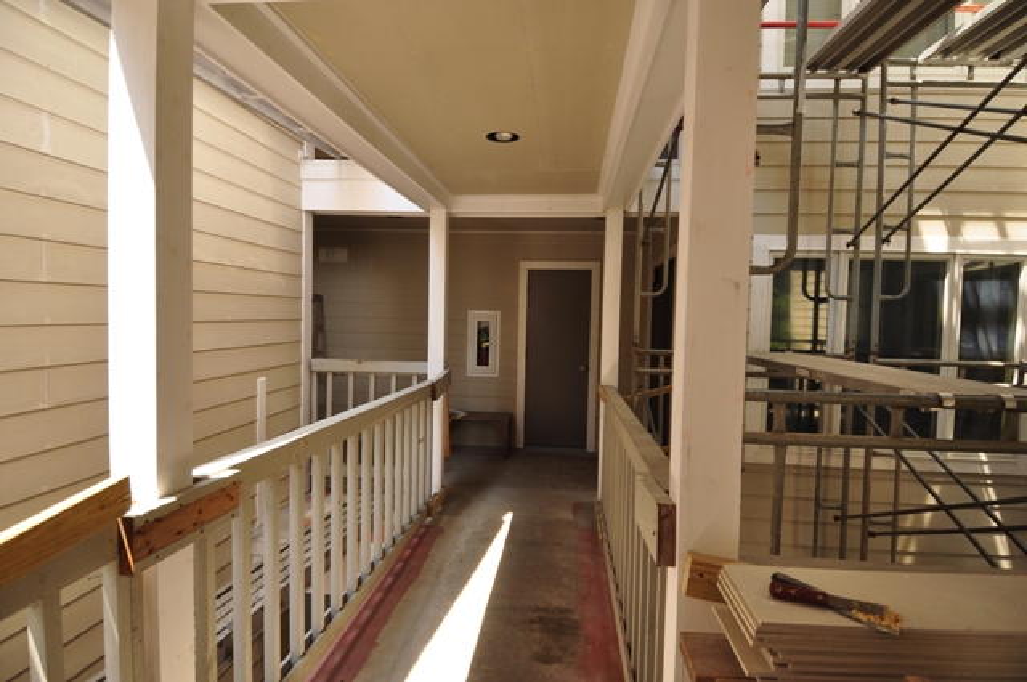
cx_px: 514
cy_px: 341
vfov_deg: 67.2
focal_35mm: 18
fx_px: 513
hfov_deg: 90.1
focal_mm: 12
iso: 200
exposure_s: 1/200
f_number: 4
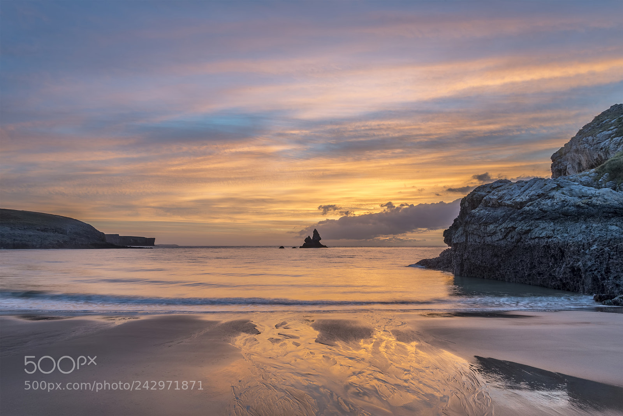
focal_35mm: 24
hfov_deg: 73.7
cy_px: 208
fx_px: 415
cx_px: 312
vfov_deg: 53.2
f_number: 16
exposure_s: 1/15
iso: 100
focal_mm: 24
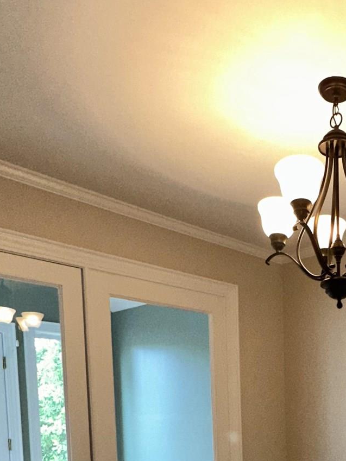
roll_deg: -0.1
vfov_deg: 42.9
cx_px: 324
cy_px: 450
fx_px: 506
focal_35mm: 38
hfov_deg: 35.1
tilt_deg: -4.0
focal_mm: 2.22
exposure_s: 1/120
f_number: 2.2
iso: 250
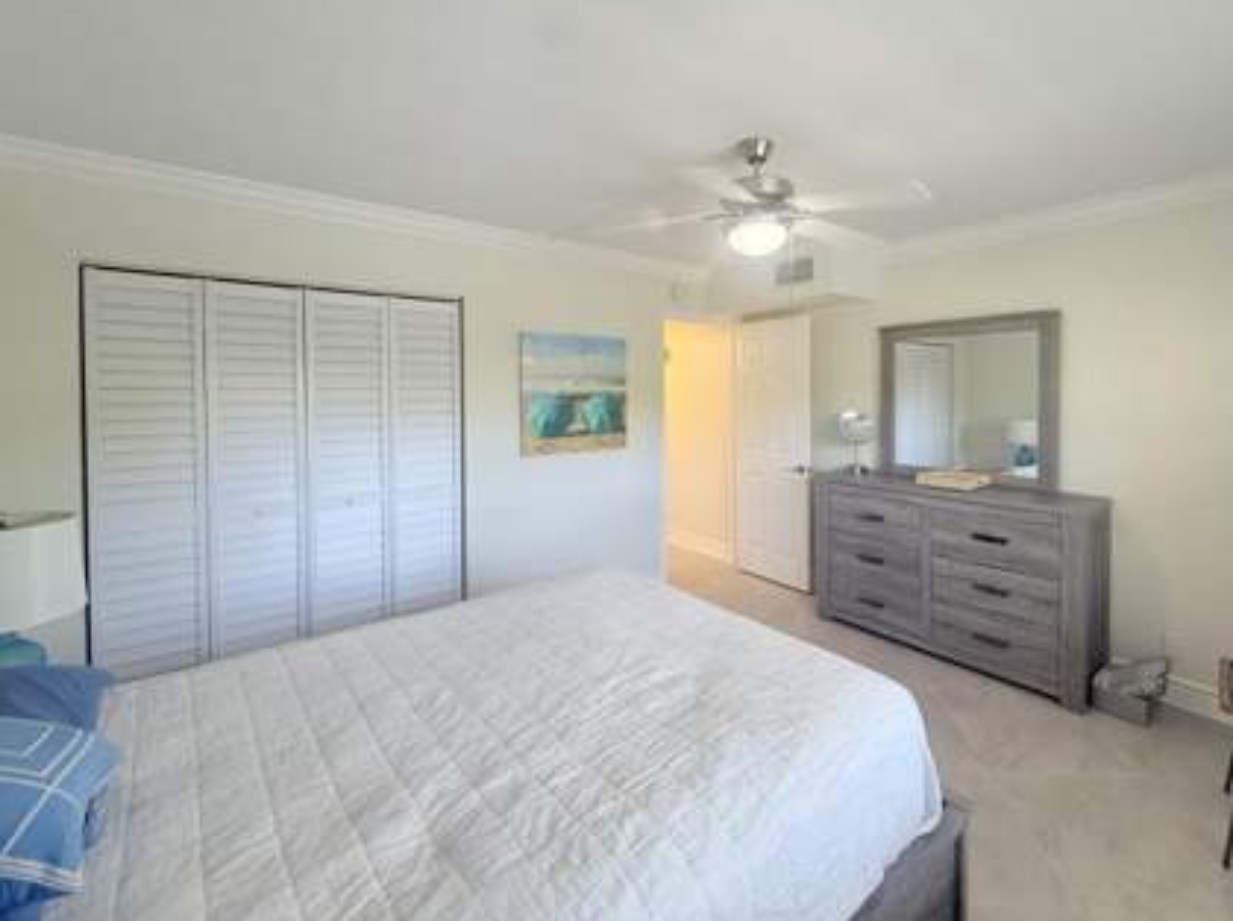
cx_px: 696
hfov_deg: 94.1
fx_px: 569
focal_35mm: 16
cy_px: 400
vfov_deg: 77.6
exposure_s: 1/120
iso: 200
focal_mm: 2.22
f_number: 2.2
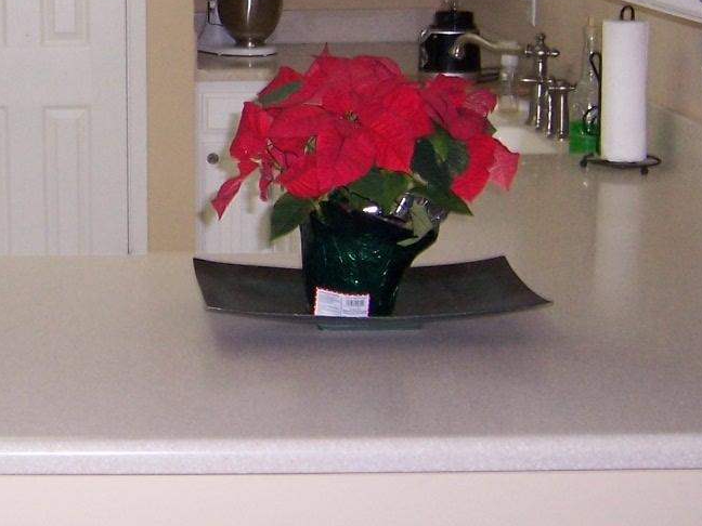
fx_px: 1602
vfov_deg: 18.4
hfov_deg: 23.4
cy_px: 83
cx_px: -46
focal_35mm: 79
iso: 140
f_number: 2.8
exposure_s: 1/60
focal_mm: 5.5
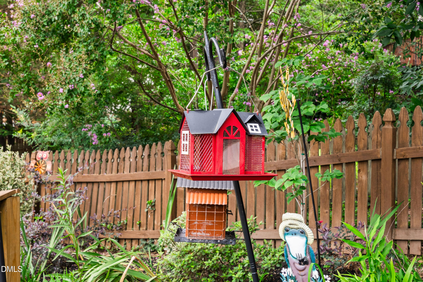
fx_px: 564
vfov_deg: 28.1
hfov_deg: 41.1
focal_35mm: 48
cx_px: 212
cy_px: 141
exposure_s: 1/50
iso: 250
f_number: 8
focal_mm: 32
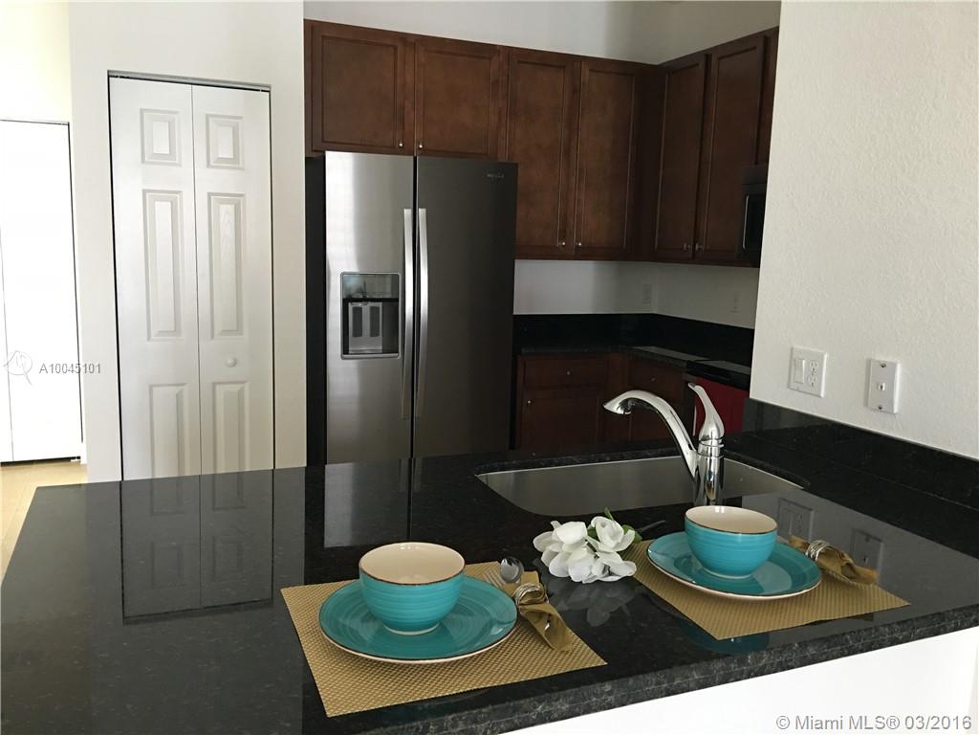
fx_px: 820
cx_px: 490
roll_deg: -1.5
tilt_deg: -7.9
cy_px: 368
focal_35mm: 29
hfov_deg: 61.7
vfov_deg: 48.2
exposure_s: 1/15
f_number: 2.2
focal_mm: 4.15
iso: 80
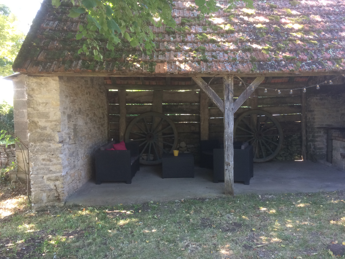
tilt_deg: -5.0
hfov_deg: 56.8
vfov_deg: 44.2
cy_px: 129
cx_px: 182
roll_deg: -0.7
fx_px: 319
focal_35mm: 32
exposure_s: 1/33
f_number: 2.2
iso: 40
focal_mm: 4.15
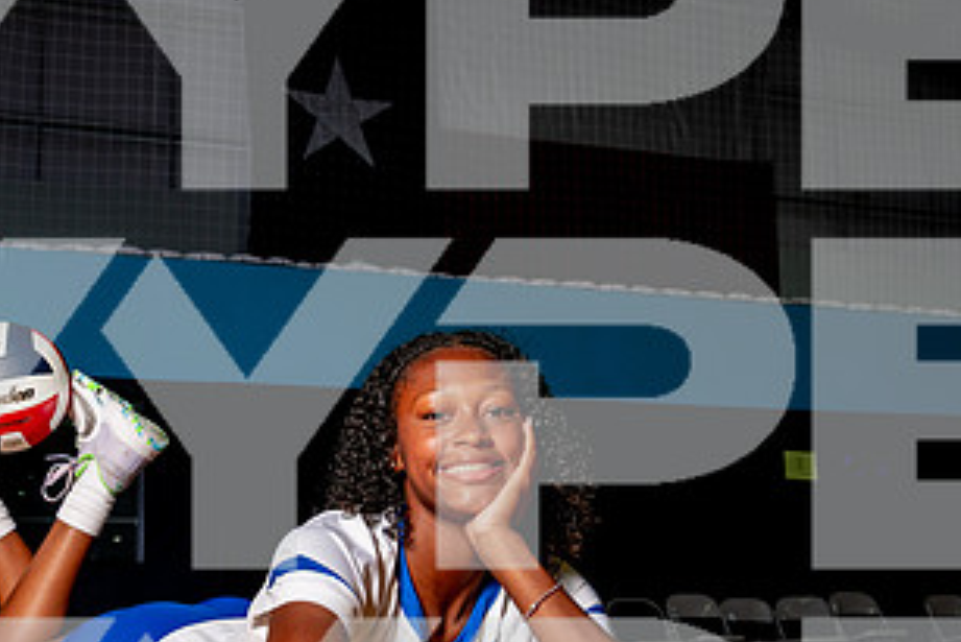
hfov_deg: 36.1
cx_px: 376
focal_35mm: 55
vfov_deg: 24.6
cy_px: 406
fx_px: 1469
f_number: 5.6
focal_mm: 29
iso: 250
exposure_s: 1/200
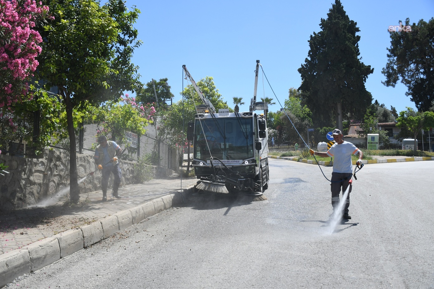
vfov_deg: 34.2
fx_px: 470
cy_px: 144
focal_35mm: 39
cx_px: 217
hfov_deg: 49.6
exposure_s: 1/1000
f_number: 3.8
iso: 100
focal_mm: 26
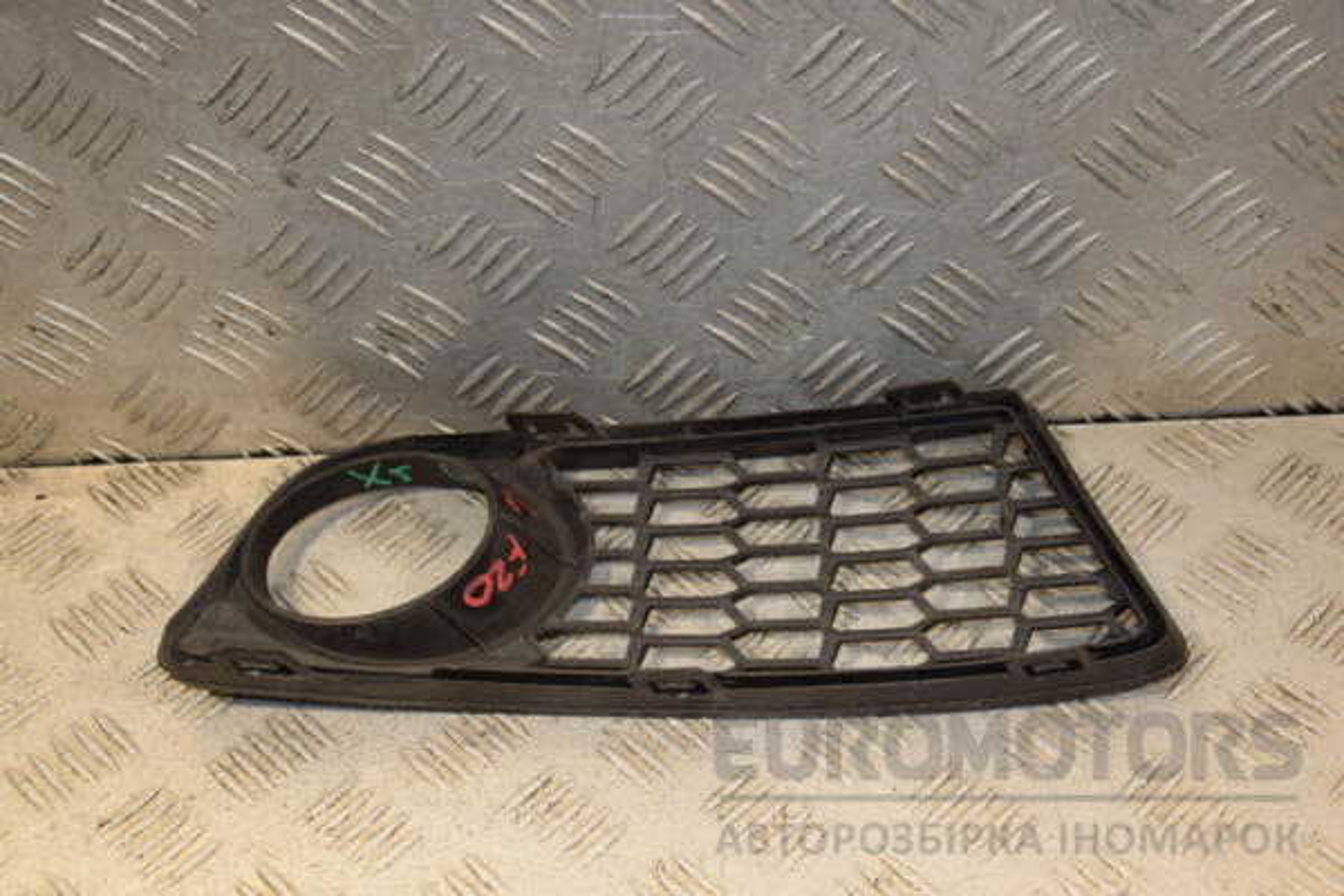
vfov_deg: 23.8
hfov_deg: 35.1
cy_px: 448
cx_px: 672
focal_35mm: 57
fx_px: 2128
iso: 800
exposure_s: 1/200
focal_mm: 38
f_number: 5.6
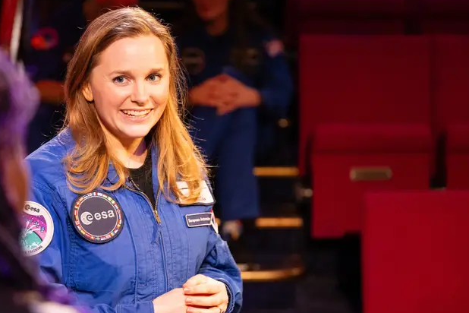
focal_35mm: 118
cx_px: 178
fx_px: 1537
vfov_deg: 11.6
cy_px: 186
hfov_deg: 17.3
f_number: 2.8
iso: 1600
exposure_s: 1/200
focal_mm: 81
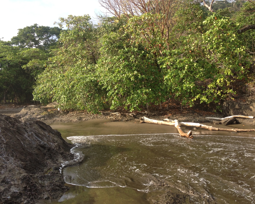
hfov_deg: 49.1
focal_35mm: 37
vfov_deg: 40.1
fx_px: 279
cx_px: 128
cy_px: 103
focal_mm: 4.28
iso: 50
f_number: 2.4
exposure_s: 1/613
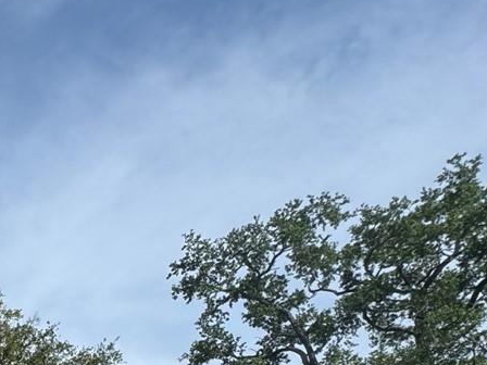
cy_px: 551
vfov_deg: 23.3
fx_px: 703
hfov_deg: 29.3
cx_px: -176
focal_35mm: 50
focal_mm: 2.22
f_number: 2.2
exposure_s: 1/2342
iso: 50
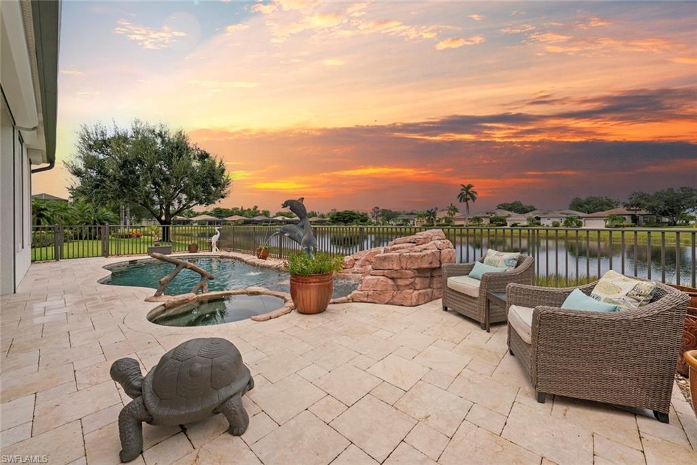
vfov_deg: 81.2
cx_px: 348
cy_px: 232
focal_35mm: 14
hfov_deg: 104.2
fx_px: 271
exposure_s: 1/640
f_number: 11
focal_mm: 14
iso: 400
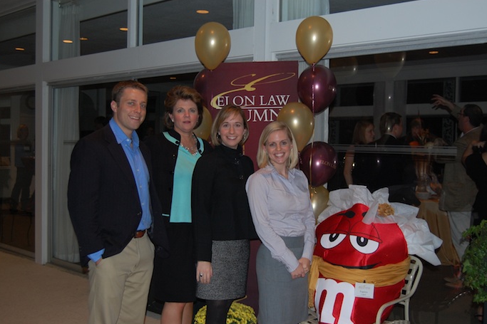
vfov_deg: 31.2
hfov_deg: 45.4
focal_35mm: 43
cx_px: 243
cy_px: 163
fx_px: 582
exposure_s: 1/60
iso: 400
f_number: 4.2
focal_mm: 28
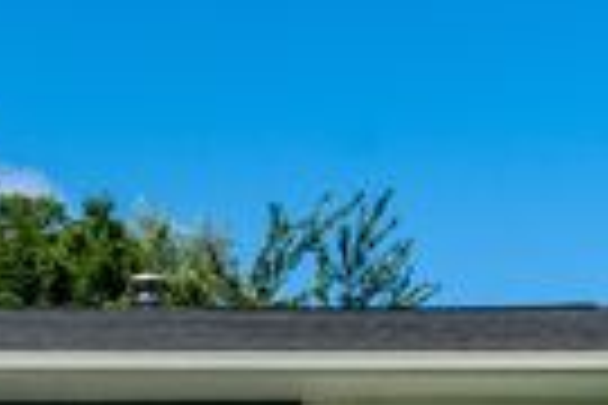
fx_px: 1875
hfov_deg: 18.1
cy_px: 628
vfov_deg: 11.7
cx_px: 45
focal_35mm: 111
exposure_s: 1/400
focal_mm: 30
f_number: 6.3
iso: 100
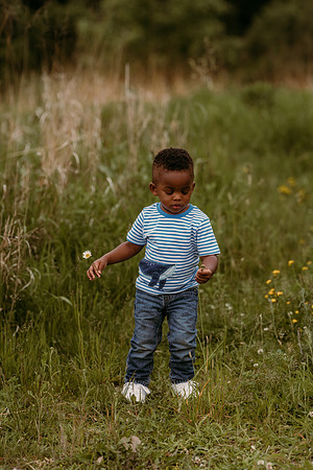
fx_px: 1369
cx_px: 156
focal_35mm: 105
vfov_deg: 19.5
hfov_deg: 13.0
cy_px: 235
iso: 1250
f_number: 2.5
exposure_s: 1/500
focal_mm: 105
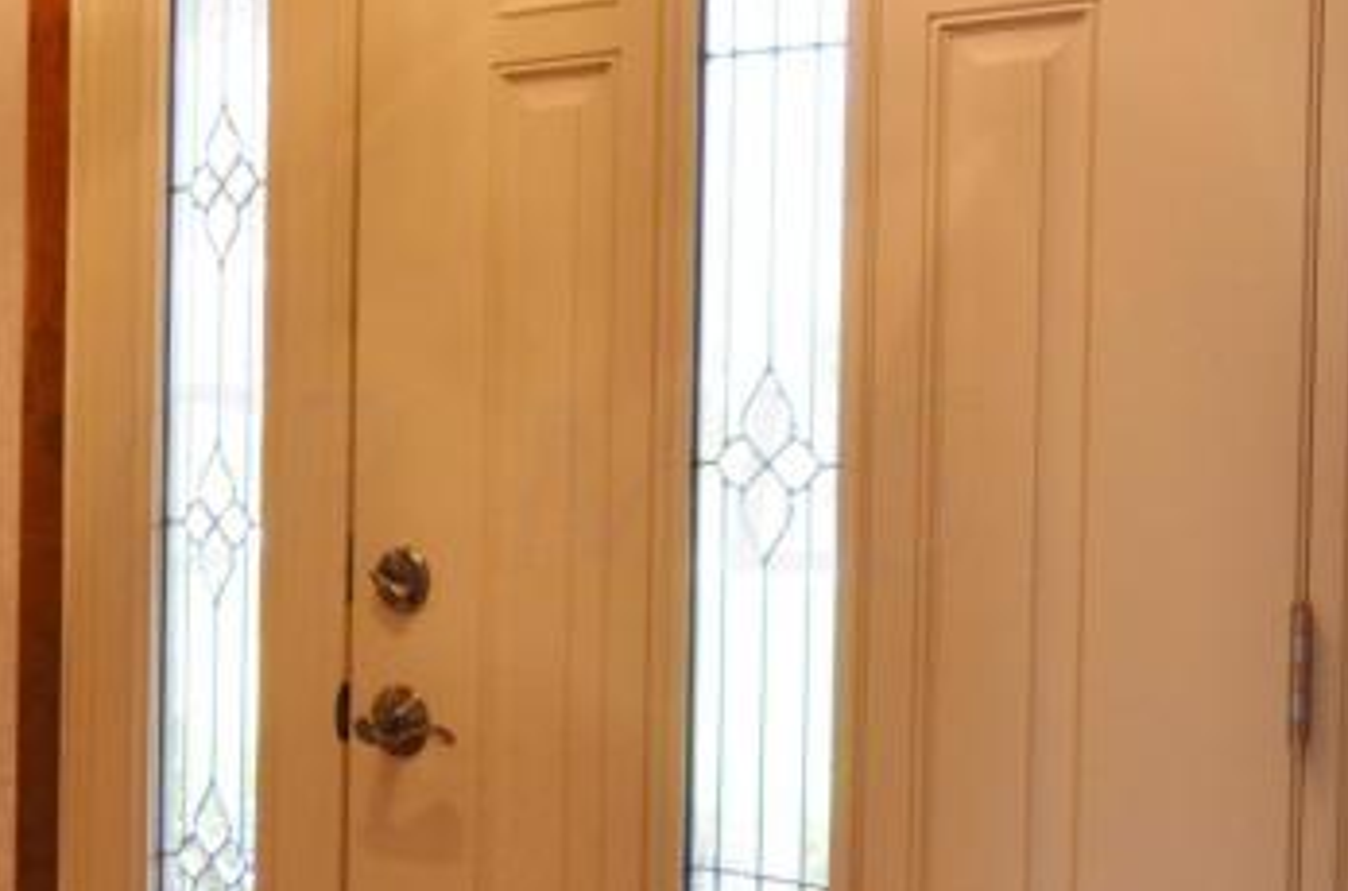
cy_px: 476
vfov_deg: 26.8
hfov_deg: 39.5
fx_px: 1867
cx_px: 533
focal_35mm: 50
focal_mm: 10
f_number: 4
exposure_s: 1/60
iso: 450
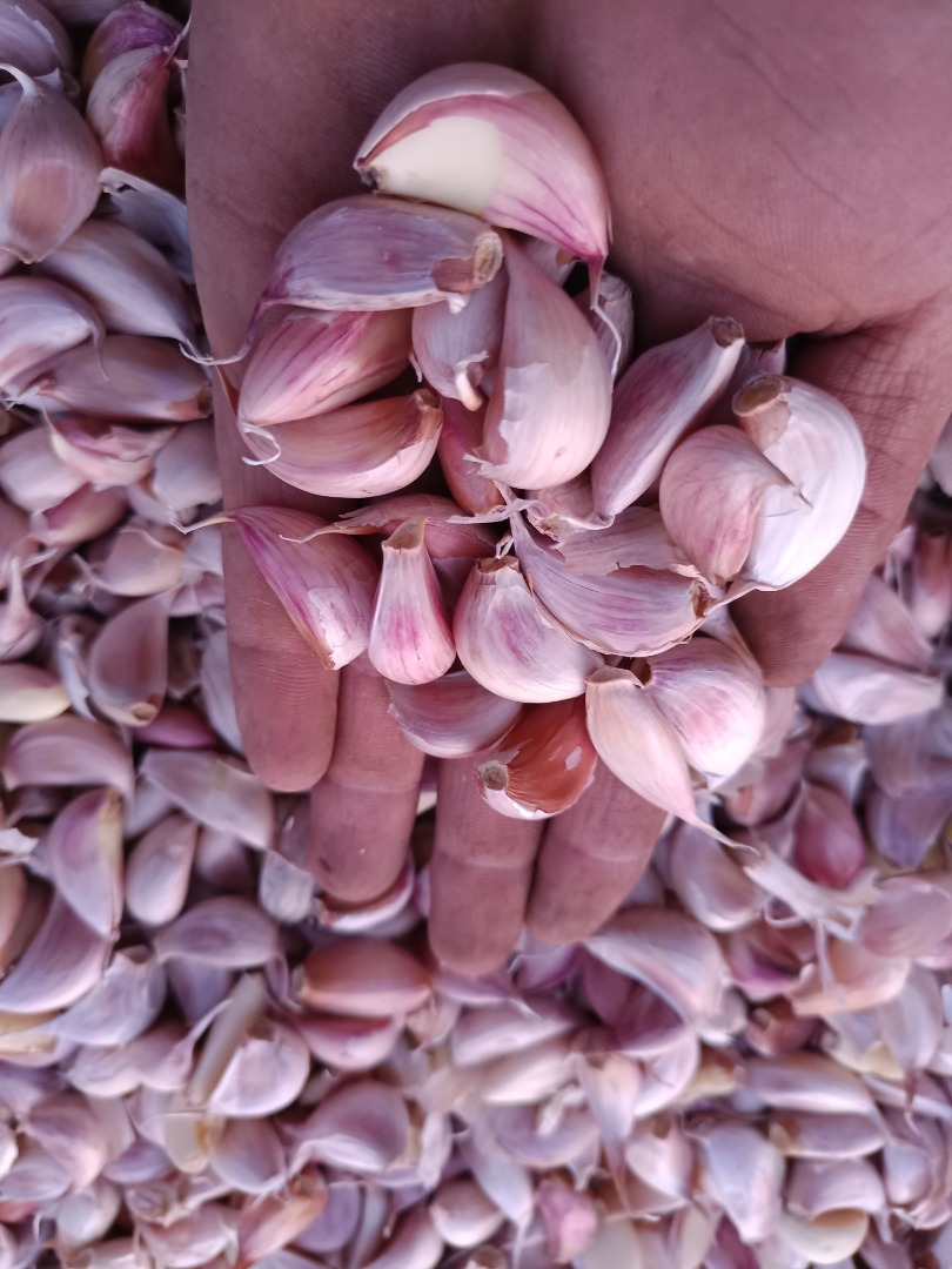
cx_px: 476
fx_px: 880
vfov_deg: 71.6
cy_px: 634
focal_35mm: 24
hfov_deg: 56.8
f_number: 1.7
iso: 835
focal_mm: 5.31
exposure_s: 1/33.3
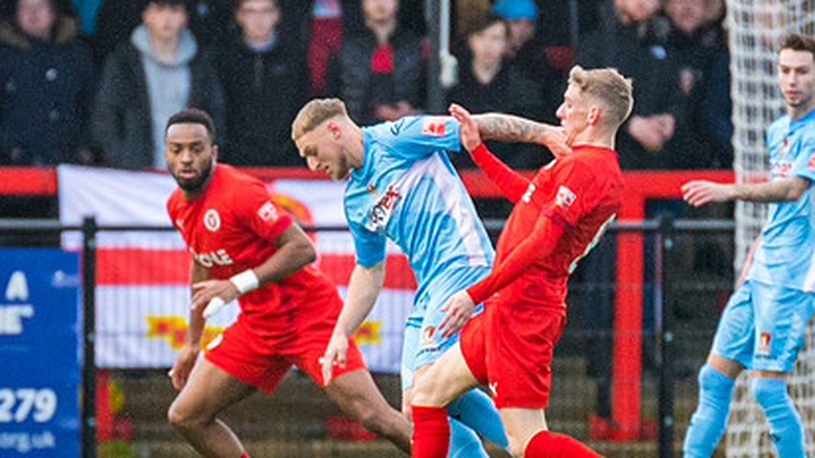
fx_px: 26292
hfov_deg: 1.8
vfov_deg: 1.0
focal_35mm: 1217
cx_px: 344
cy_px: 278
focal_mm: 300
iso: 1600
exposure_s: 1/1600
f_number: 2.8
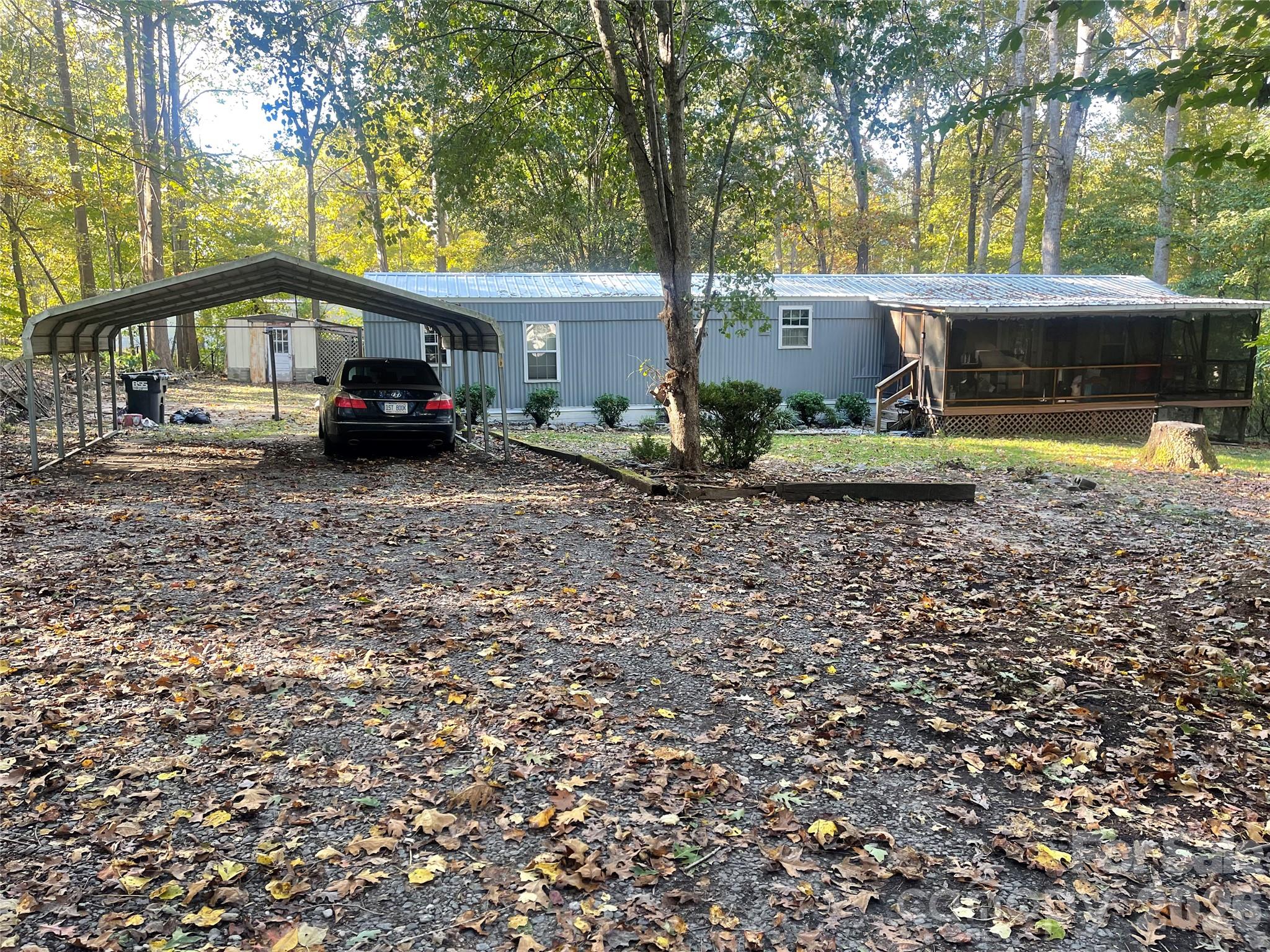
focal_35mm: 25
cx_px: 635
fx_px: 917
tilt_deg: -9.5
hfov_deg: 69.4
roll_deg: +0.8
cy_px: 476
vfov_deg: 54.9
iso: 100
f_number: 1.6
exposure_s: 1/121
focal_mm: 5.1
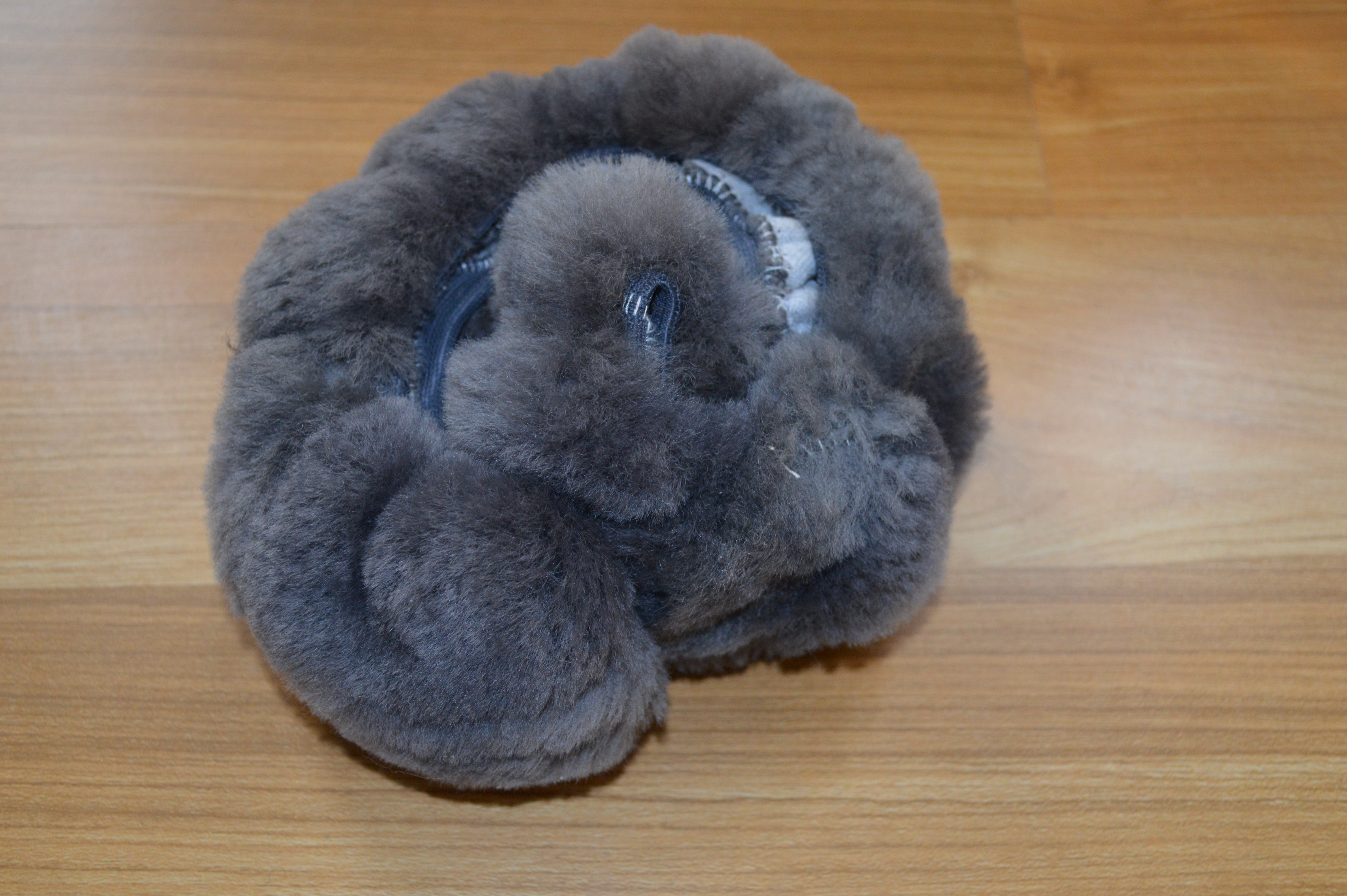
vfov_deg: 29.8
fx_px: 1682
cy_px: 448
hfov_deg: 43.6
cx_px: 674
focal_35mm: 45
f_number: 4.5
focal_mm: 30
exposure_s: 1/60
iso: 720
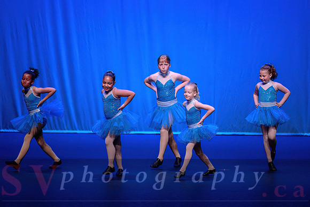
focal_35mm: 165
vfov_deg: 8.3
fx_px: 1421
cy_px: 104
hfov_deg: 12.4
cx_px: 155
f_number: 3.2
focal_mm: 165
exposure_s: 1/400
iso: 1600
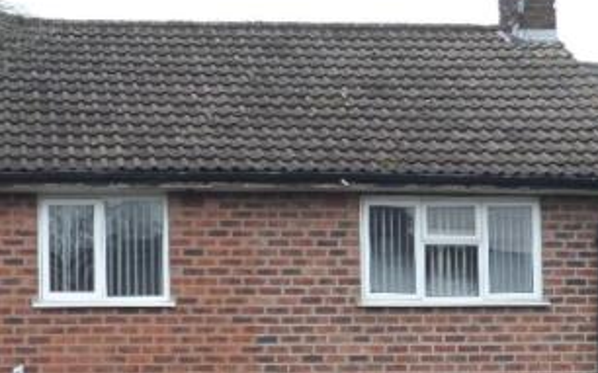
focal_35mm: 107
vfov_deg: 12.0
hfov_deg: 19.5
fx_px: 1743
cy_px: 397
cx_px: 255
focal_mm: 8.7
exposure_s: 1/45
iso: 80
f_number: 4
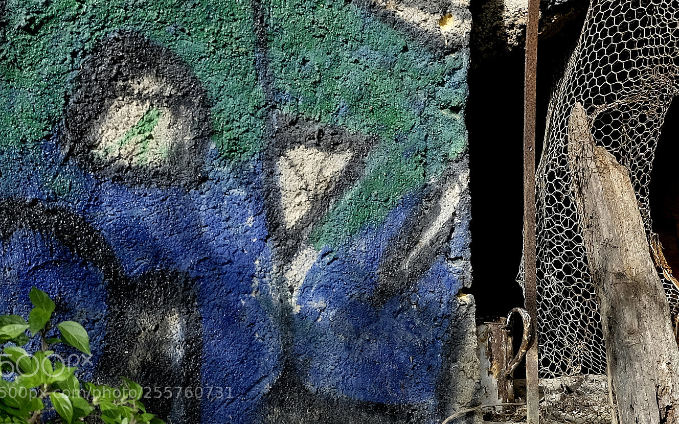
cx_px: 375
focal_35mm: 43
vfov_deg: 29.7
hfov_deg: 46.1
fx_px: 796
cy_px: 160
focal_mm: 23.3
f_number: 4
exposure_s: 1/1000
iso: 400
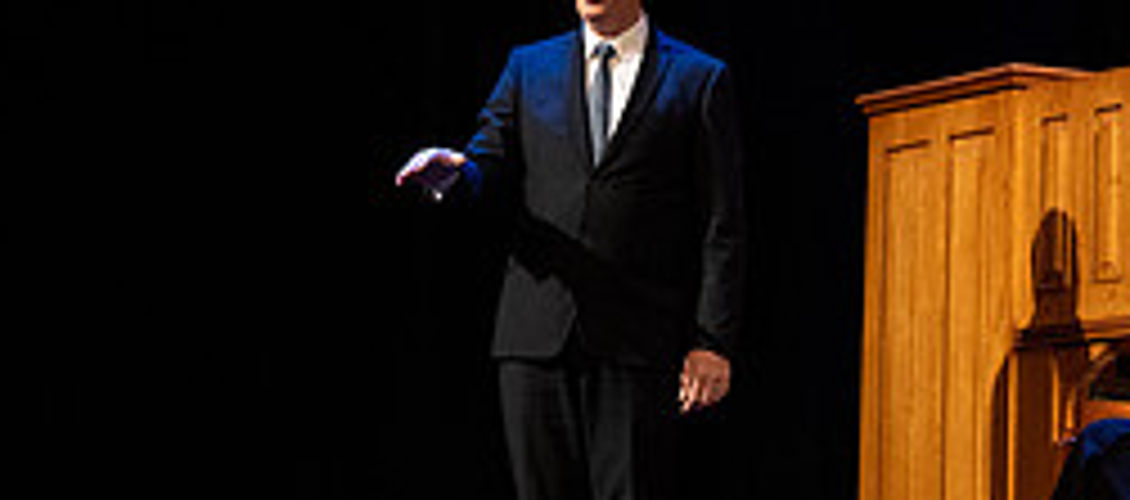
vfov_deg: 5.6
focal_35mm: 178
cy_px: 164
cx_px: 1171
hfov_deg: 12.5
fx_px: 5083
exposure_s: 1/320
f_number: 2.8
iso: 4000
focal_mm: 70
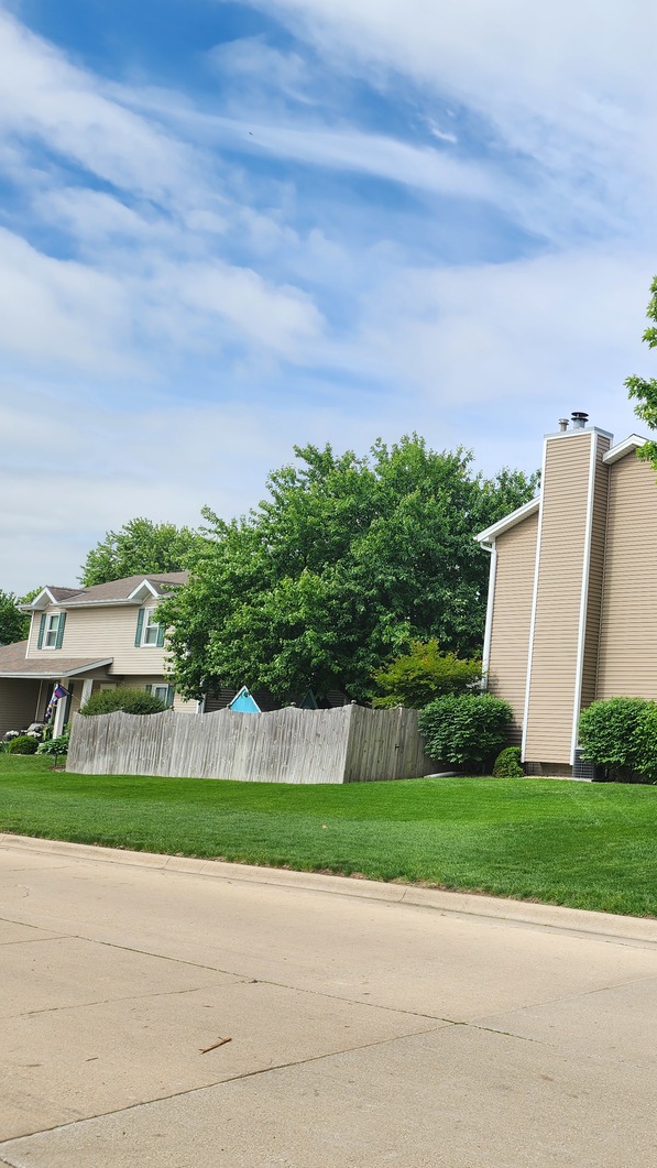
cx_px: 730
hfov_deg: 30.8
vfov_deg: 58.0
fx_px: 1053
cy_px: 578
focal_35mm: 34
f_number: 1.8
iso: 12
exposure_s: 1/1024
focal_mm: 6.4
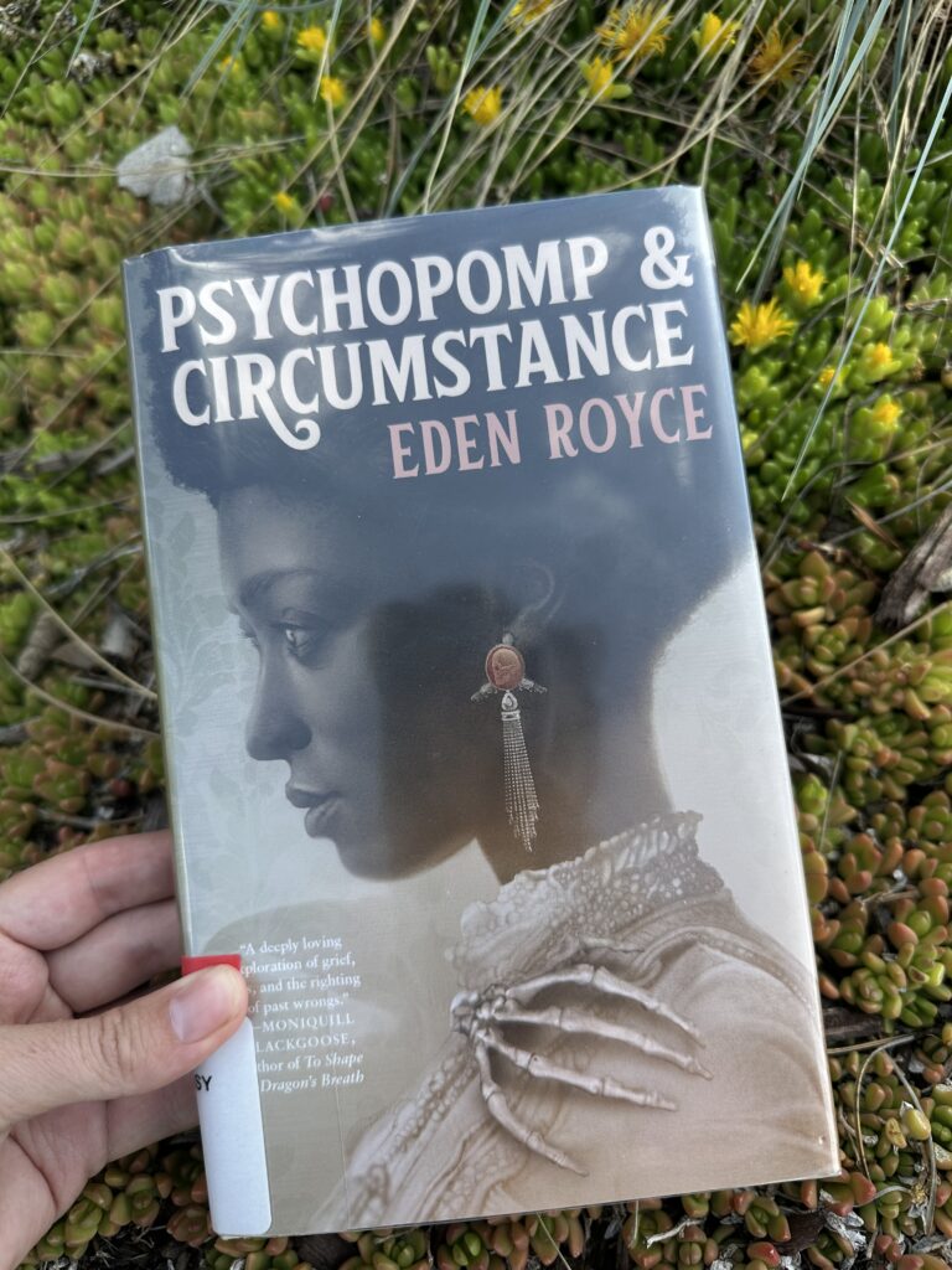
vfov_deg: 71.6
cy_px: 635
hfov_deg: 56.8
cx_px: 476
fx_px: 880
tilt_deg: -60.6
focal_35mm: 24
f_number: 1.78
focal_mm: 6.86
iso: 80
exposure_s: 1/773
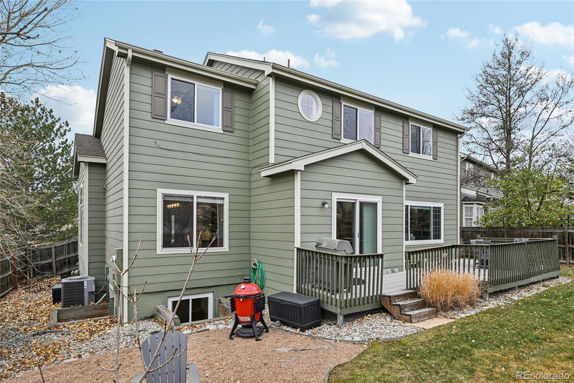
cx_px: 287
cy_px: 192
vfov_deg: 63.2
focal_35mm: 20
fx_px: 311
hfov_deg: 85.4
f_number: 8
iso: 64
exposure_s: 1/50
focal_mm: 19.5
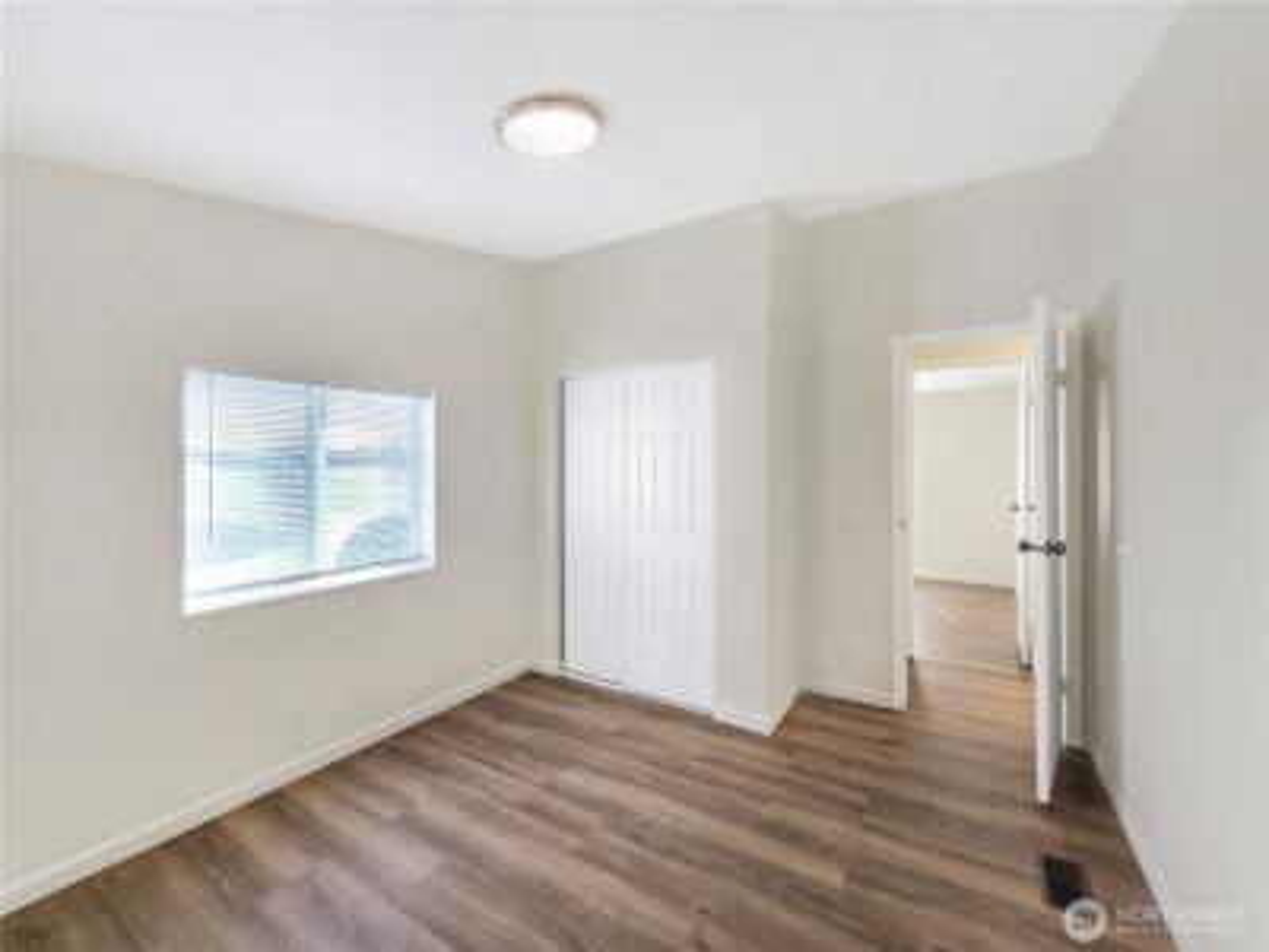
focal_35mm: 13
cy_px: 476
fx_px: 477
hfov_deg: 106.2
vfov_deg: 89.9
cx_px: 634
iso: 50
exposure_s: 1/60
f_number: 2.2
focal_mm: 2.2
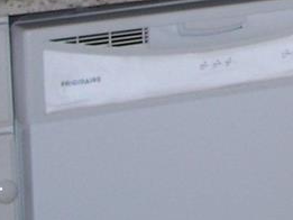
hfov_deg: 8.3
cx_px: 599
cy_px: -145
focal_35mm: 227
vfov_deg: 6.4
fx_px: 1922
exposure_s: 1/60
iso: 80
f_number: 2.8
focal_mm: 7.8
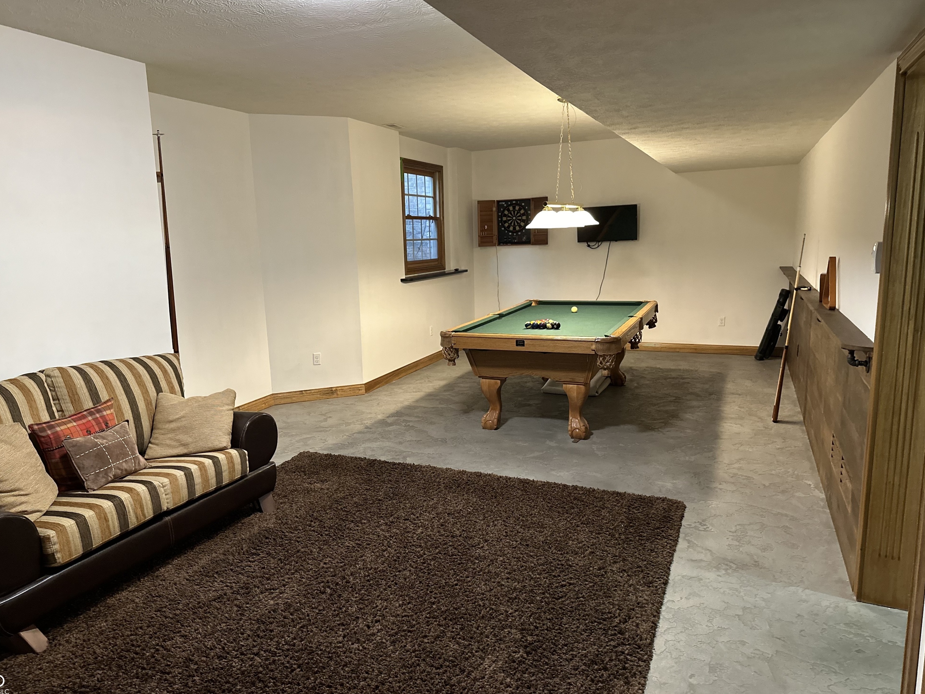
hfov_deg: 69.4
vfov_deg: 54.9
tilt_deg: -9.5
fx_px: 668
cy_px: 341
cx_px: 445
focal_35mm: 25
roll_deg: +2.5
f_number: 1.78
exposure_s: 1/60
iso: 640
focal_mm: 6.86
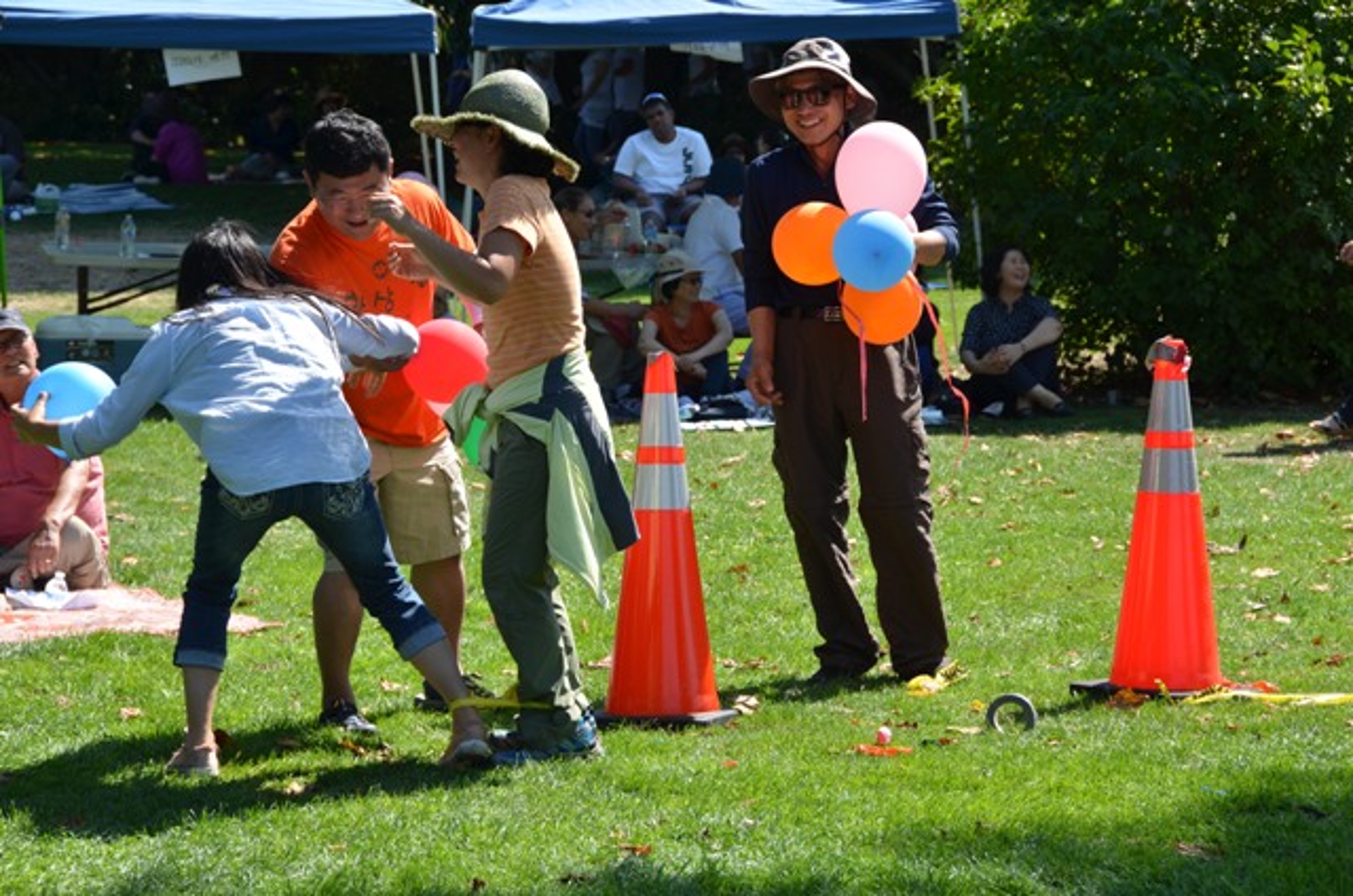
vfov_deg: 11.1
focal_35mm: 123
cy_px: 448
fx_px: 4614
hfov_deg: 16.7
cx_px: 676
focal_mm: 82
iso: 180
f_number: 8
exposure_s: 1/250
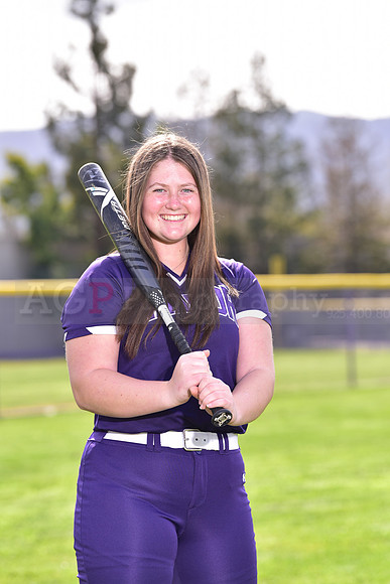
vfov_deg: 12.8
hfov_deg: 8.6
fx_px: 2598
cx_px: 195
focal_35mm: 160
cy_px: 292
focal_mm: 160
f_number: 5
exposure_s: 1/250
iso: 100
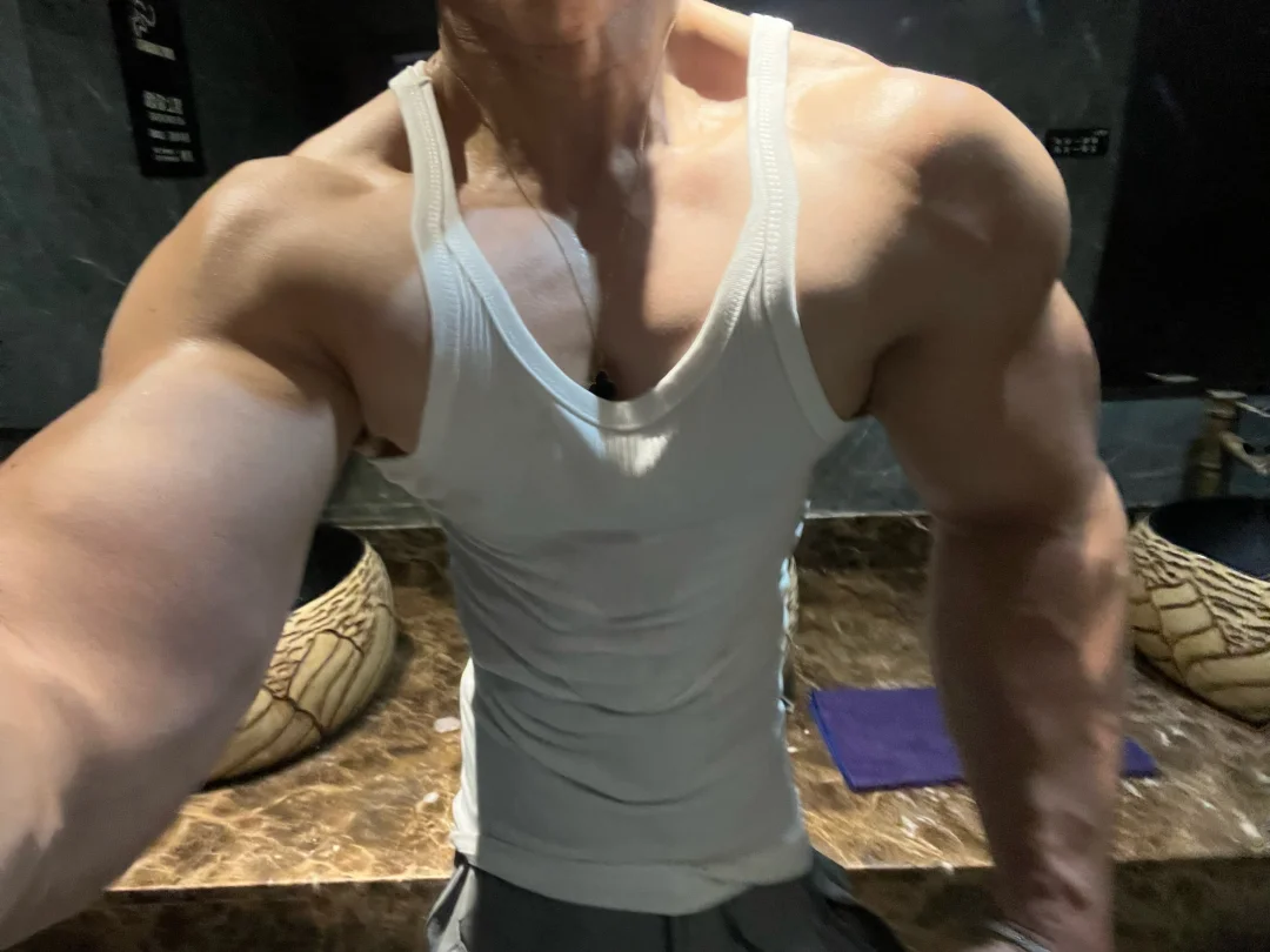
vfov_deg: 53.1
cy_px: 476
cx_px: 635
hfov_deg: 67.3
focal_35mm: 26
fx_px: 954
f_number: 1.5
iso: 125
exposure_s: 1/60
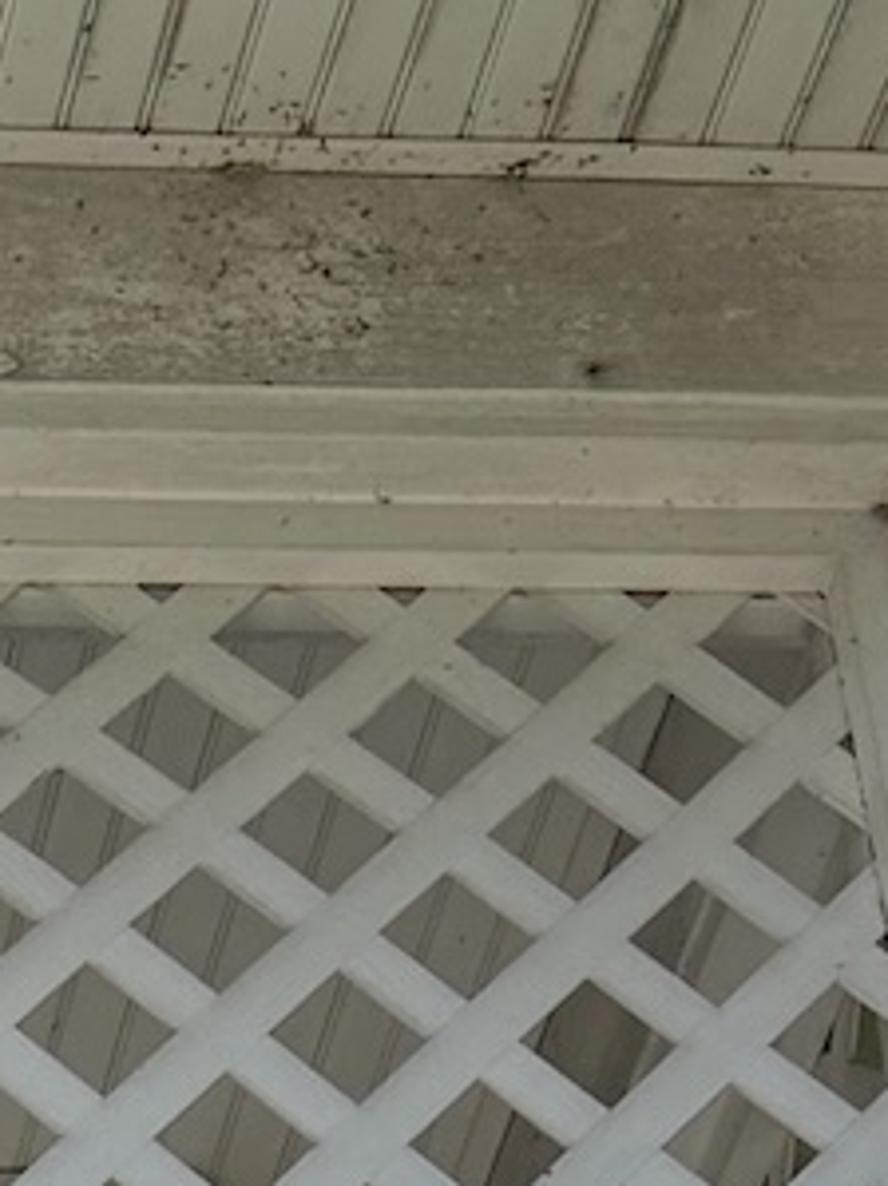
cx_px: -607
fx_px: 6230
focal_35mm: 182
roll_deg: +3.9
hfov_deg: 7.9
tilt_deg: +24.8
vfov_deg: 9.8
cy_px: 2683
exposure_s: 1/6173
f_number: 1.78
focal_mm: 6.76
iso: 100
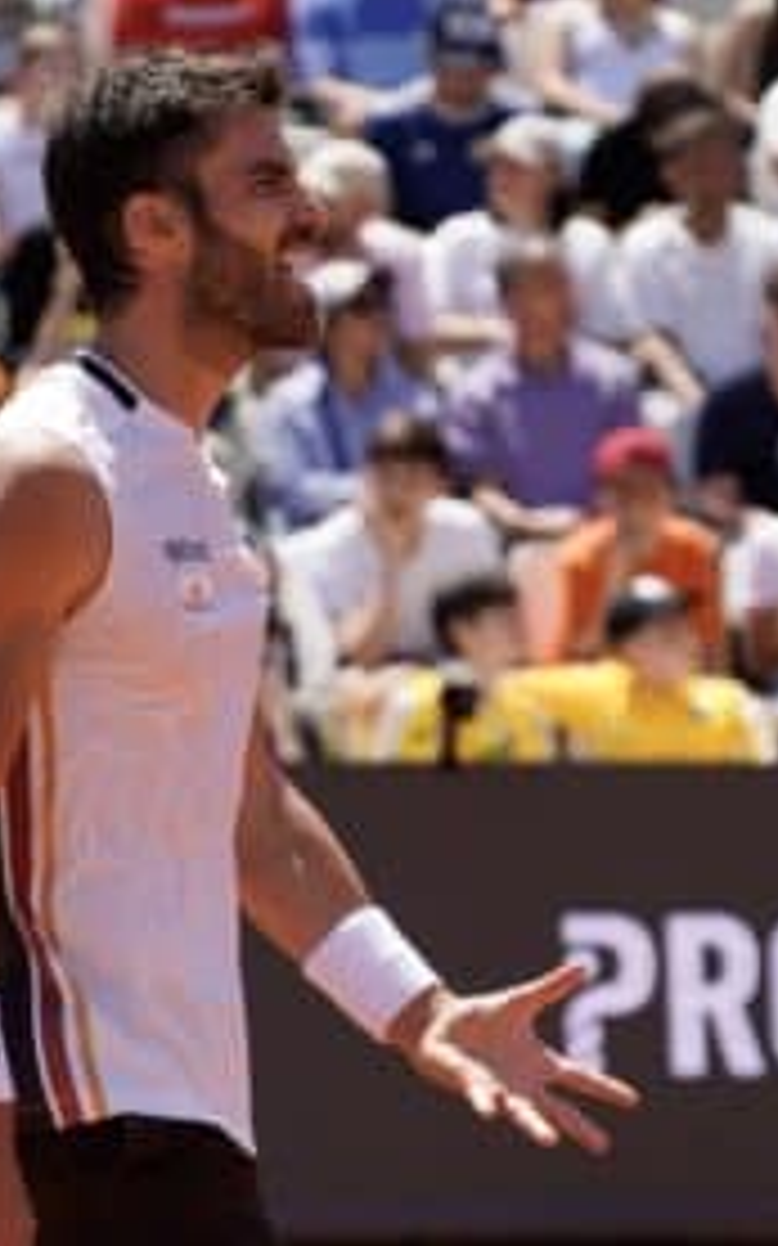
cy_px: 625
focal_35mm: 284
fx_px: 9640
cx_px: 409
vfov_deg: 7.4
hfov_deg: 4.6
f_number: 6.3
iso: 640
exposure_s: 1/2000
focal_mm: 184
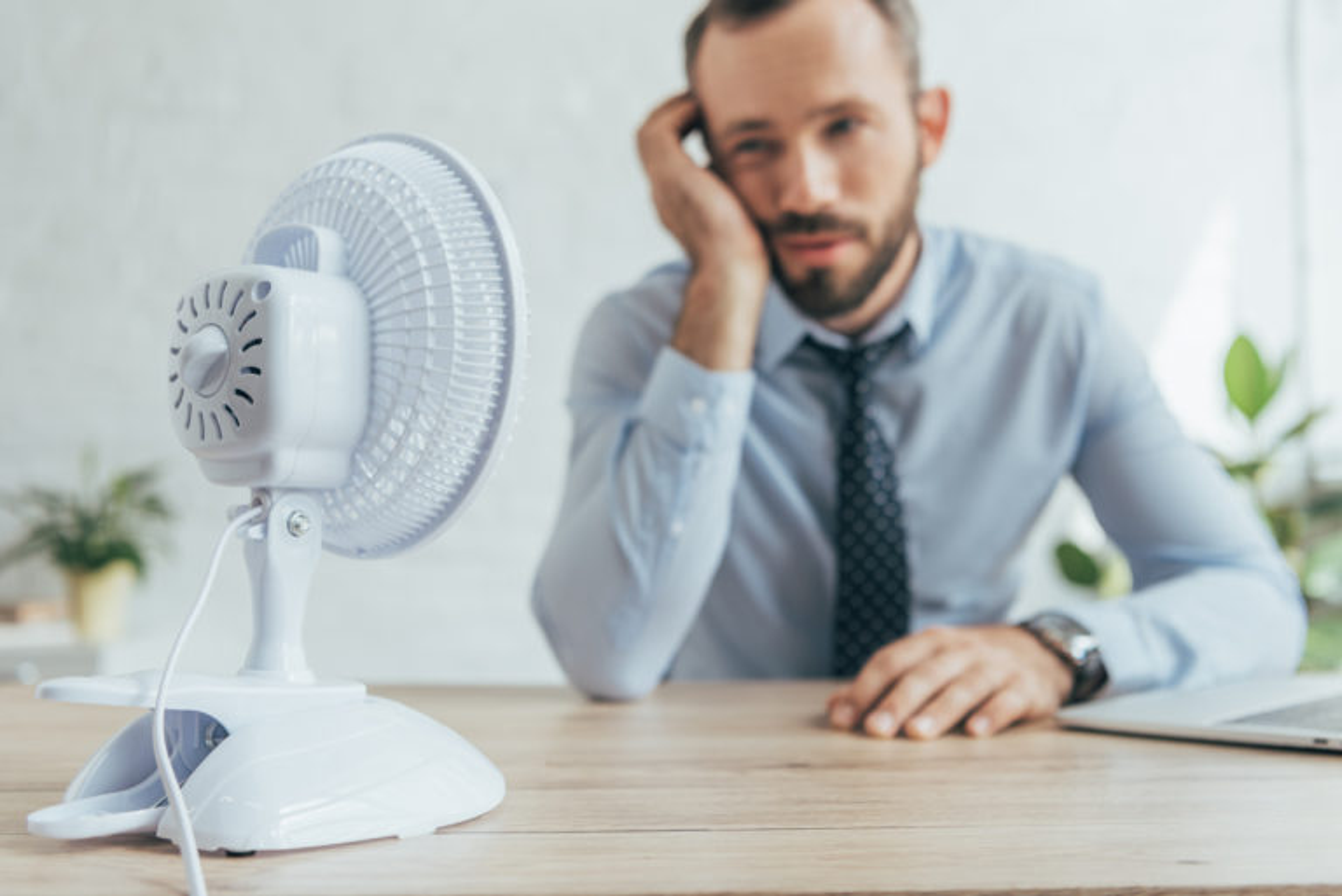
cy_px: 448
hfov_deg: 48.4
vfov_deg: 33.4
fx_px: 1492
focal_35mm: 40
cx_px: 671
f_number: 3.5
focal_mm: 40
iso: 160
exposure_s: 1/250
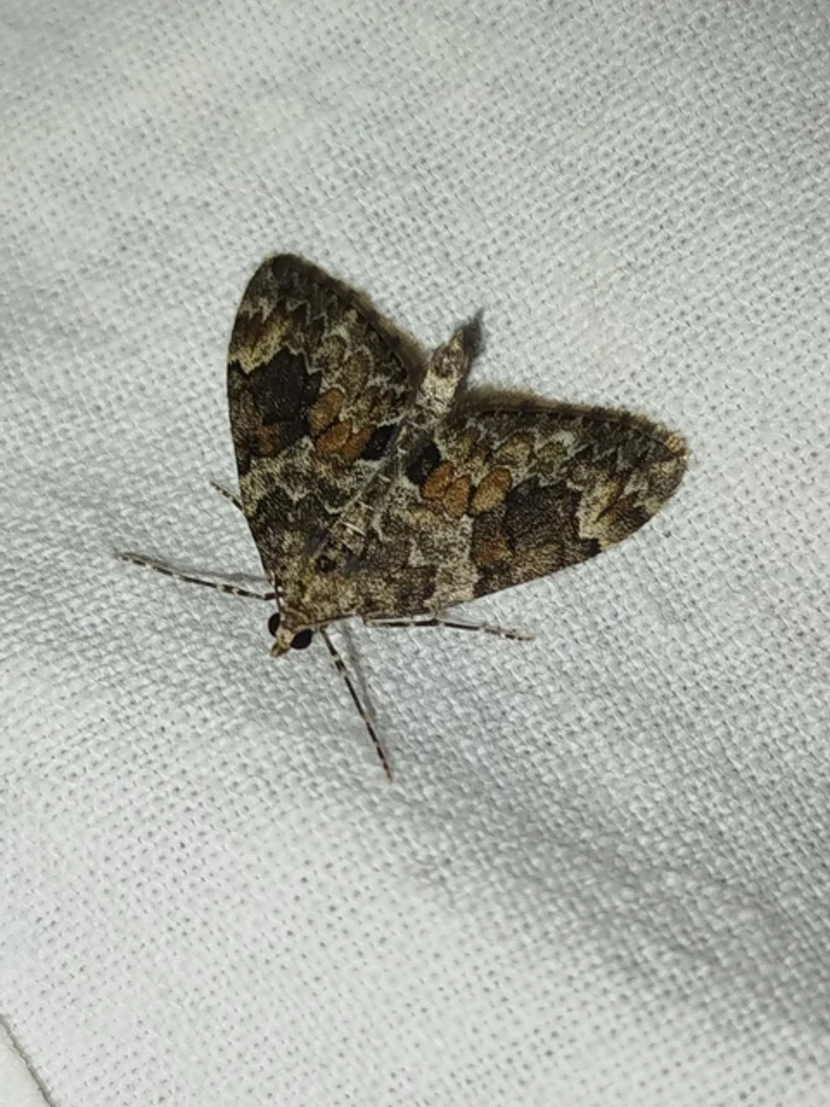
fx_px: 2430
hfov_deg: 19.4
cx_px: 415
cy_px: 554
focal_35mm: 76
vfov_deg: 25.7
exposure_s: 1/50
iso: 50
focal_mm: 5.31
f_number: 1.7
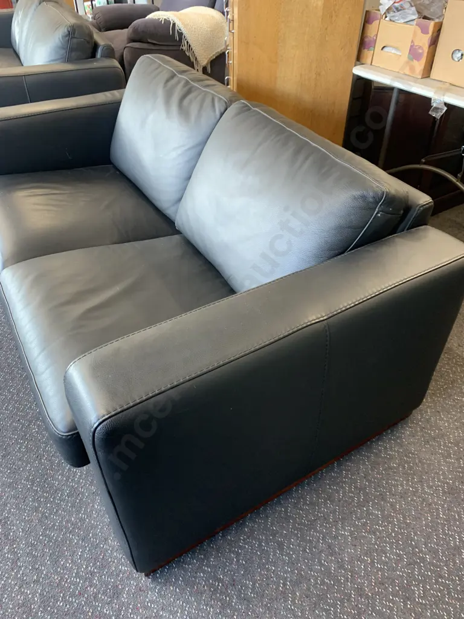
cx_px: 232
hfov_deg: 53.1
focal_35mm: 26
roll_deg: -0.5
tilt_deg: -38.4
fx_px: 465
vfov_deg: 67.3
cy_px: 310
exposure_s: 1/50
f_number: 1.8
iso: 125
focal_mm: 4.25
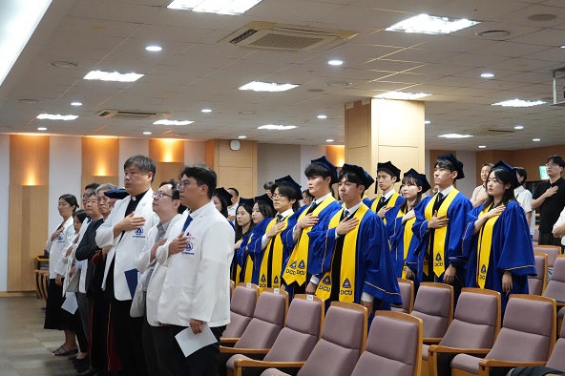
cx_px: 310
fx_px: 816
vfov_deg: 26.0
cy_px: 183
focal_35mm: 52
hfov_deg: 38.2
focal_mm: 44
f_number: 4
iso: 12800
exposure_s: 1/800
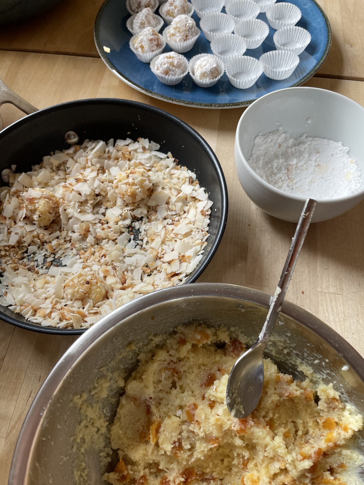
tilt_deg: -61.5
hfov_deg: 53.1
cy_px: 242
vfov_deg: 67.3
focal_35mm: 26
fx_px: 365
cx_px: 182
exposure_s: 1/121
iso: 80
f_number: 1.6
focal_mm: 4.2
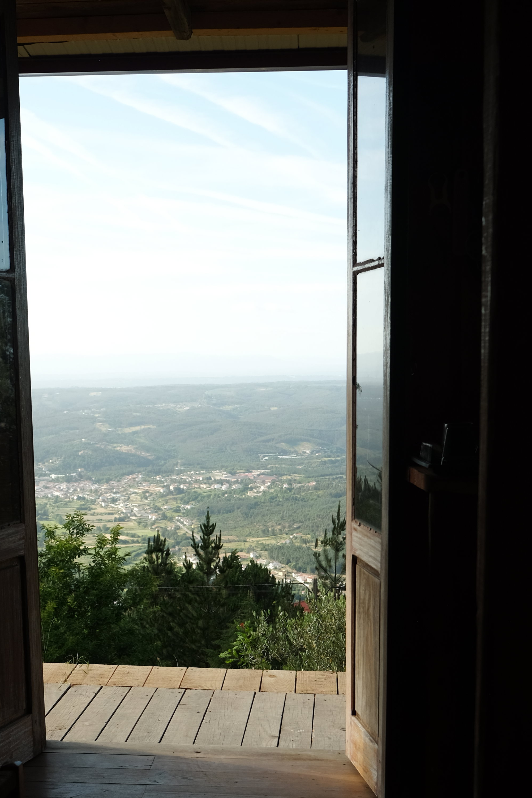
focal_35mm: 57
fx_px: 1263
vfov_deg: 34.4
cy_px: 584
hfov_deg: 23.7
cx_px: 196
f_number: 5.6
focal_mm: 23
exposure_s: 1/280
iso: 200
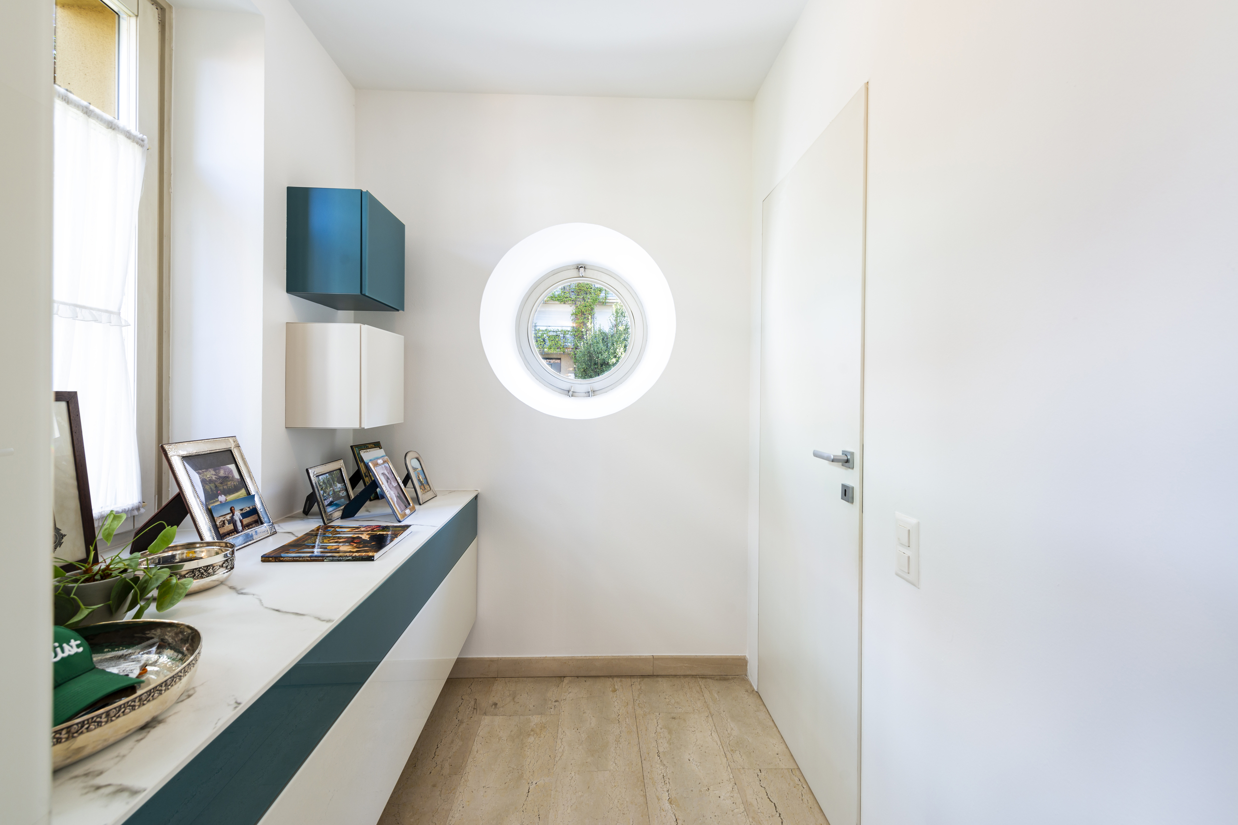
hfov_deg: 104.3
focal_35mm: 14
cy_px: 412
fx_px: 481
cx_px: 619
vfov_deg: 81.2
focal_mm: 14
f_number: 8
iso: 100
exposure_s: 1/2.5
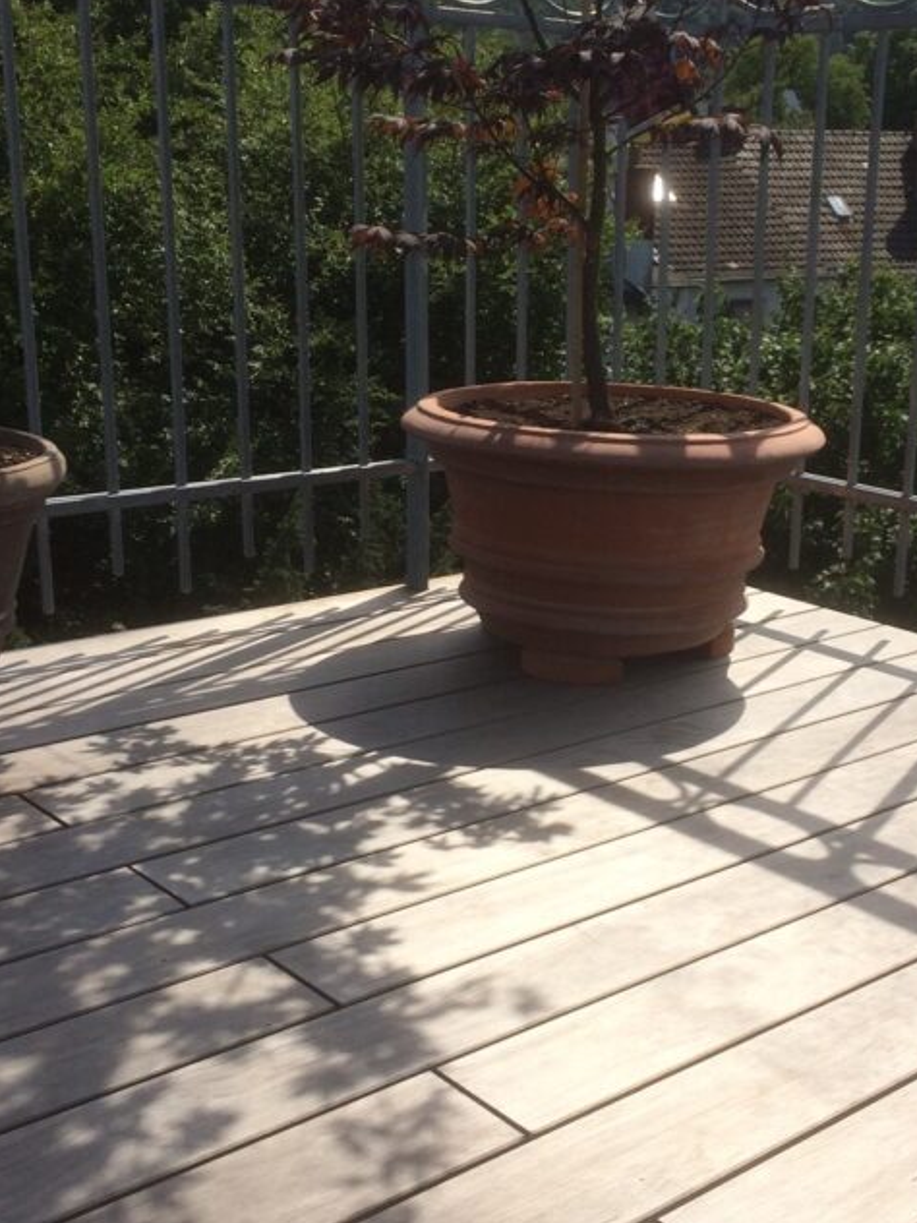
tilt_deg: -16.4
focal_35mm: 47
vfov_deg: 40.4
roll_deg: +0.7
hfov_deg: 30.8
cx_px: 569
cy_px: 604
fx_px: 1660
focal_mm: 4.15
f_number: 2.2
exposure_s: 1/3425
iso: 32
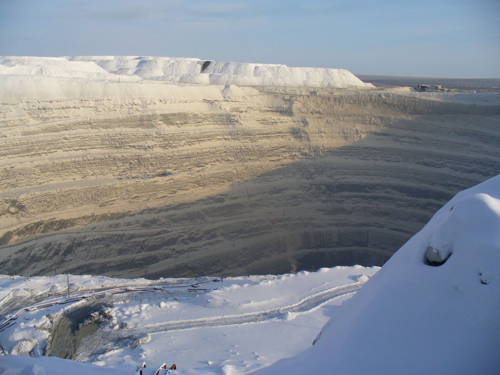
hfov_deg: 50.1
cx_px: 250
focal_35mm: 37
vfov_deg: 38.7
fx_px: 534
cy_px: 188
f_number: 5.6
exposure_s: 1/400
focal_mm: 6.1
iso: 80
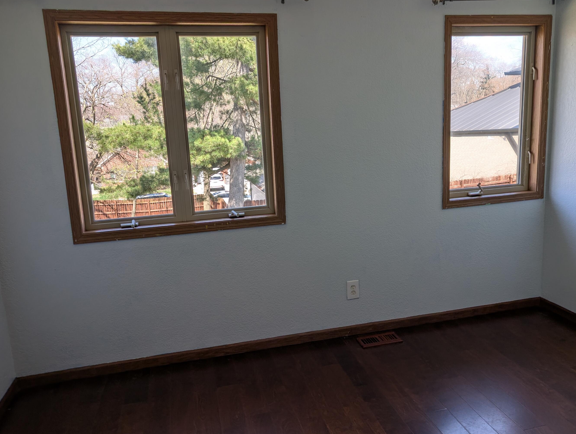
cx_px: 297
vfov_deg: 51.4
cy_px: 210
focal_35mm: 27
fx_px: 450
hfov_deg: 65.2
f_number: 1.68
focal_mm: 6.9
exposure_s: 1/123
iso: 18
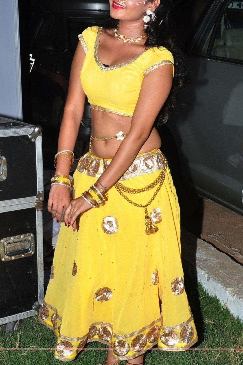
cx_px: 120
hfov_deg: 21.5
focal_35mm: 63
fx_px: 639
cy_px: 174
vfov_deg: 31.9
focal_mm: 34
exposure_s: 1/125
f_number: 10
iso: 500
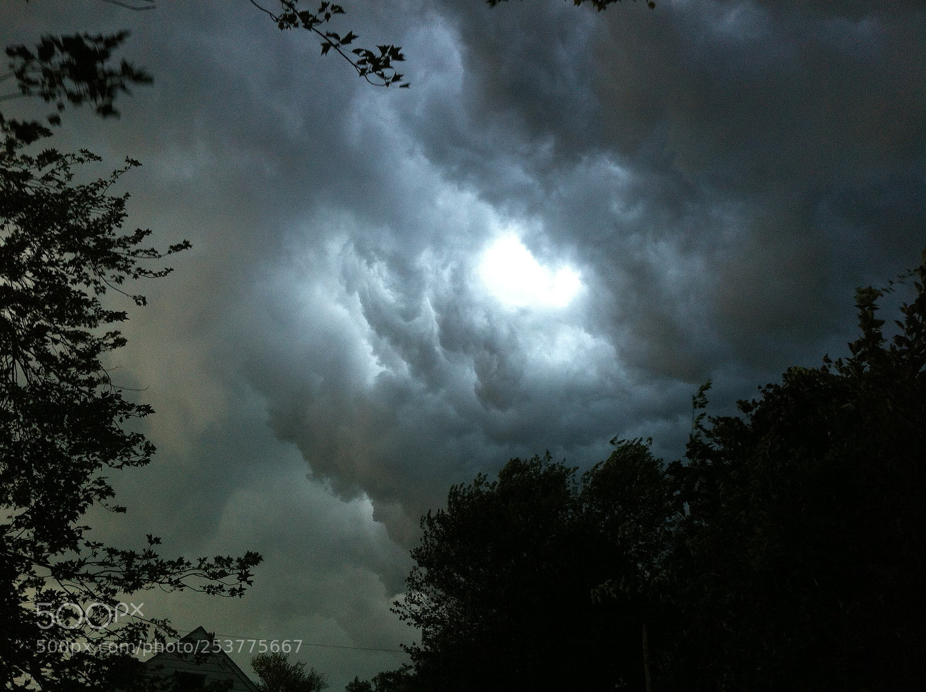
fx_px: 935
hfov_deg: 52.7
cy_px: 346
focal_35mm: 35
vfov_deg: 40.6
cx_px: 463
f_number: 2.8
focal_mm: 3.85
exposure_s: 1/60
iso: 100
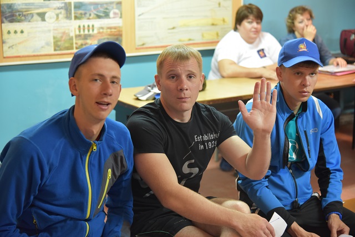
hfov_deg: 31.0
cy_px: 118
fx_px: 641
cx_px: 178
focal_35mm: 65
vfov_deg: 20.9
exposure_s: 1/60
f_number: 4
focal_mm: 65
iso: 3200
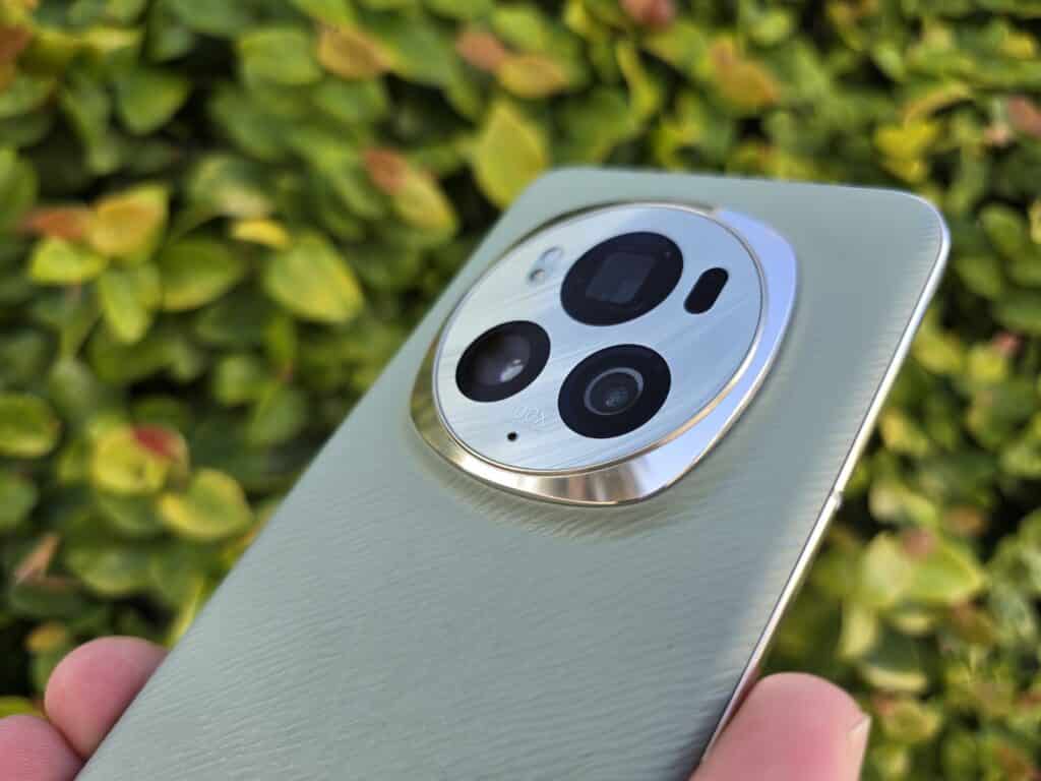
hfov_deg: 73.9
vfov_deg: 58.9
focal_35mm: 23
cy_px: 390
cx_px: 520
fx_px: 692
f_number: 1.7
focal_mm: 6.3
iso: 25
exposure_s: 1/180
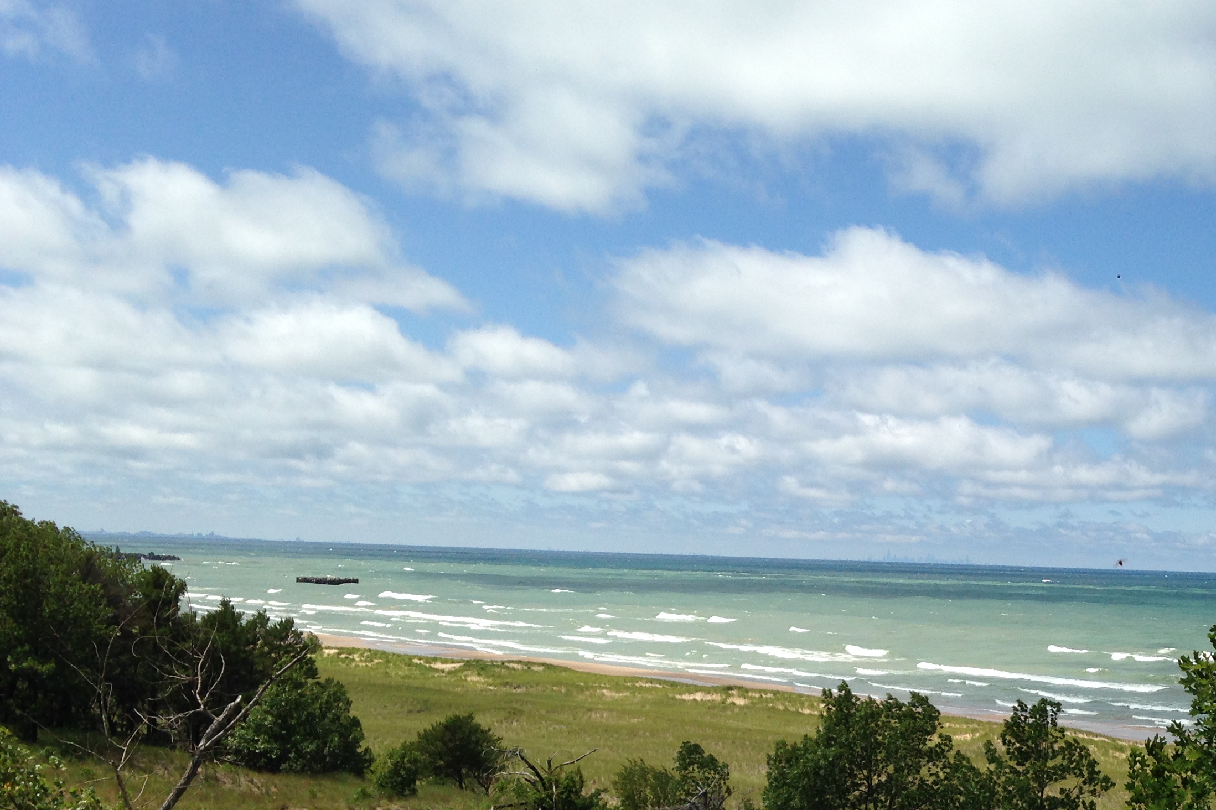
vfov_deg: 26.1
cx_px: 898
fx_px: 1722
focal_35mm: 51
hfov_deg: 38.0
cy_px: 620
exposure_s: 1/2463
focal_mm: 4.12
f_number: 2.4
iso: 50
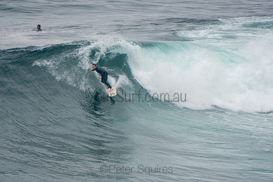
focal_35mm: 600
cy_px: 91
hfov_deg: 3.4
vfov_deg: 2.3
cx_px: 136
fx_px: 4551
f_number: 5.6
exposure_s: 1/1250
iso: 360
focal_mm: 400
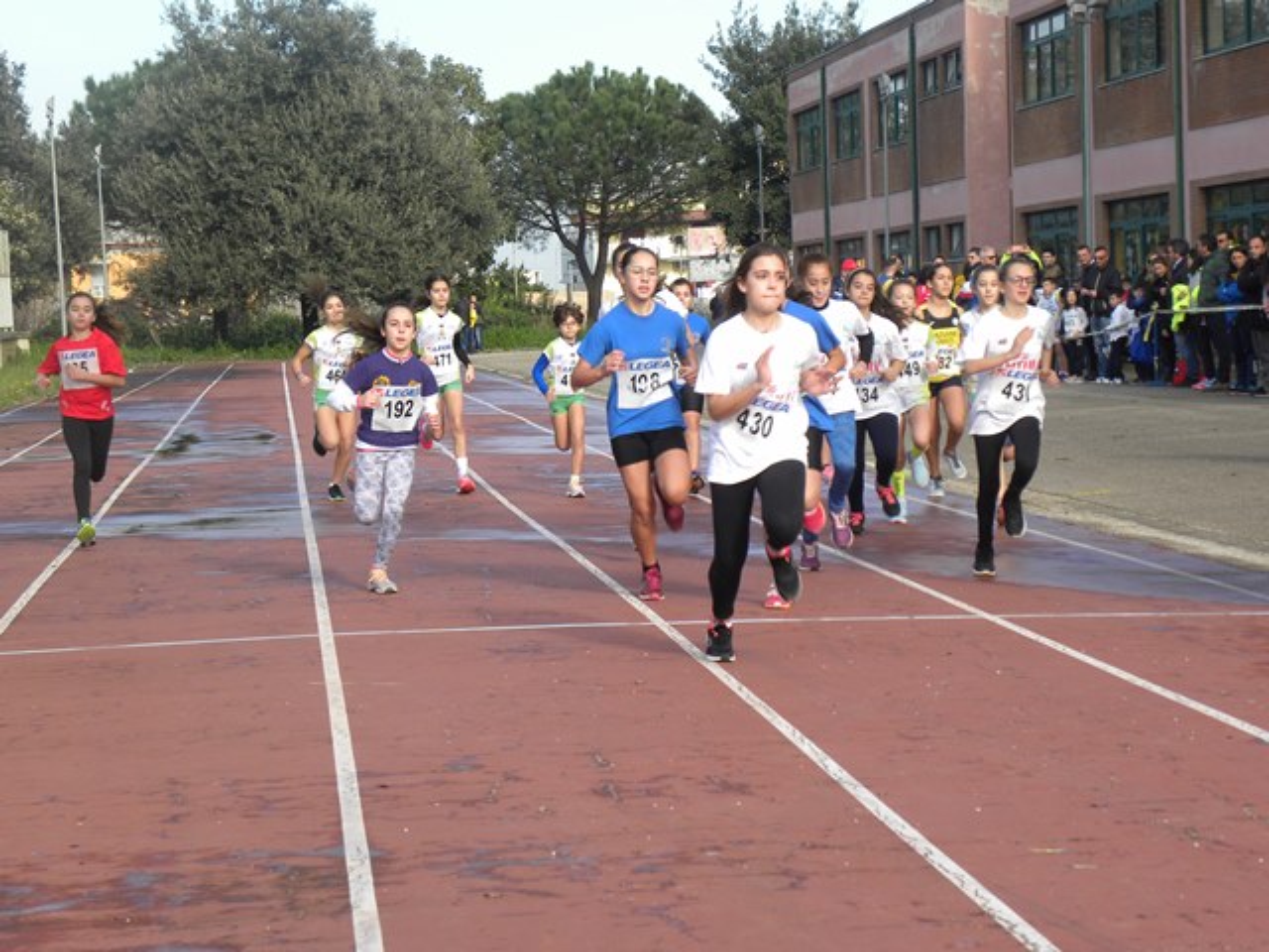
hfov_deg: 18.7
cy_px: 476
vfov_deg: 14.1
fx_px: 3849
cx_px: 634
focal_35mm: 105
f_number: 4.5
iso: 64
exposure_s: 1/222
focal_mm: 18.8
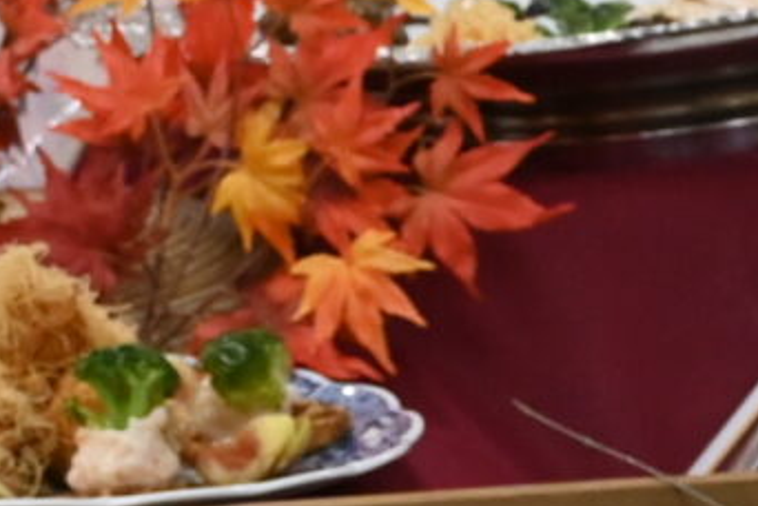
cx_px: 1720
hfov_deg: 5.6
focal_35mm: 354
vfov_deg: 3.9
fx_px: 7450
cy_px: 709
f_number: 5
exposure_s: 1/125
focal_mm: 31.5
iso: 800
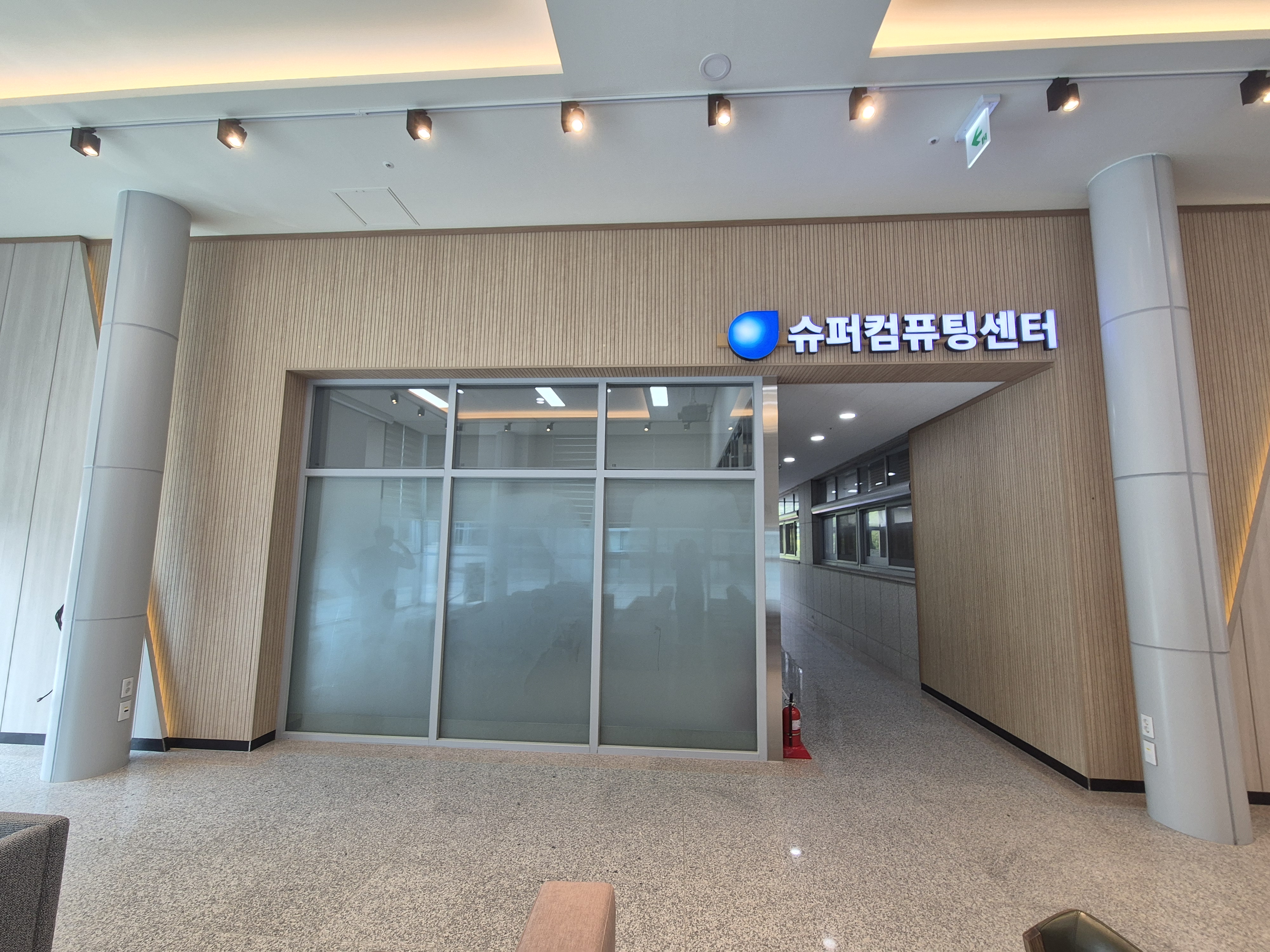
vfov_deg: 89.9
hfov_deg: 106.2
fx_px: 477
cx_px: 635
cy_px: 476
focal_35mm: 13
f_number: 2.2
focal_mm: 2.2
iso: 64
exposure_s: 1/120
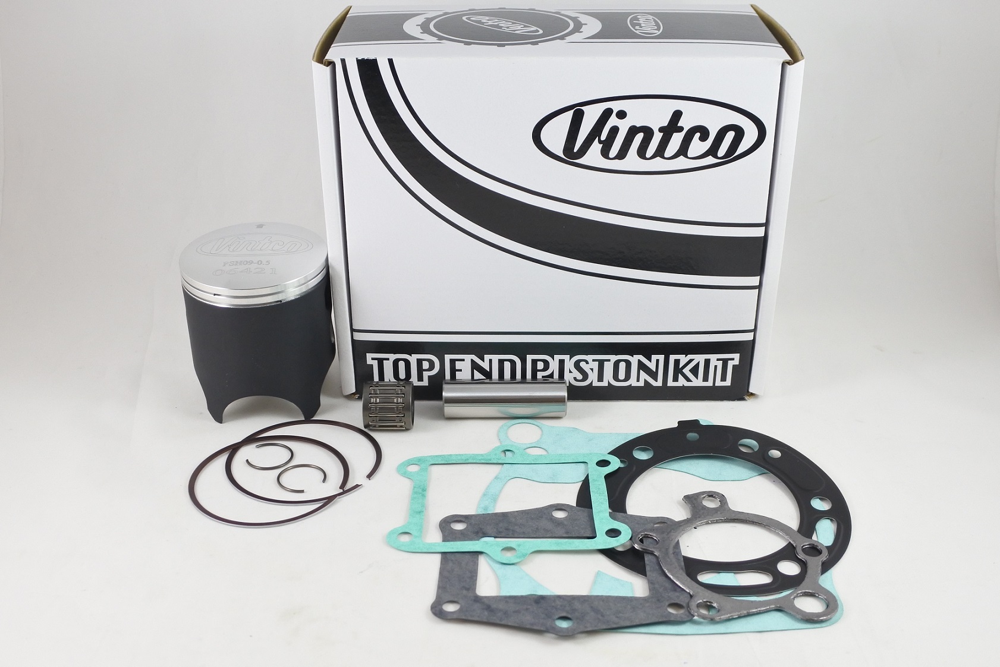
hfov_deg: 58.7
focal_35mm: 32
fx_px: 889
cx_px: 500
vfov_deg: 41.1
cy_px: 334
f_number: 3.8
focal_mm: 12.1
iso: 450
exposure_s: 1/125
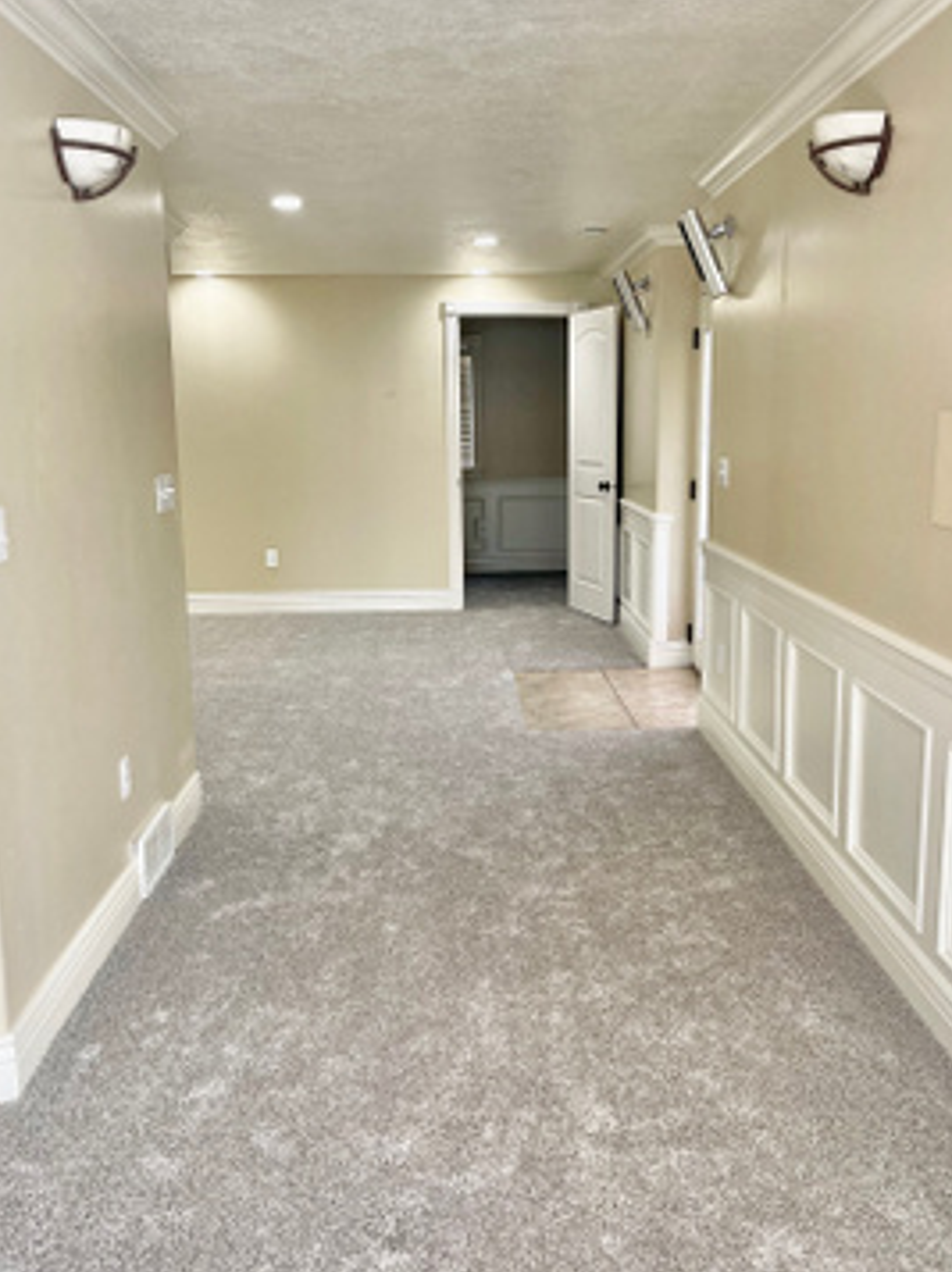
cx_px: 496
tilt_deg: -10.7
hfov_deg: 40.6
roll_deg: +0.4
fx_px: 1286
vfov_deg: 52.6
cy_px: 673
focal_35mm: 35
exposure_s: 1/120
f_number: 1.6
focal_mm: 5.1
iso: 125
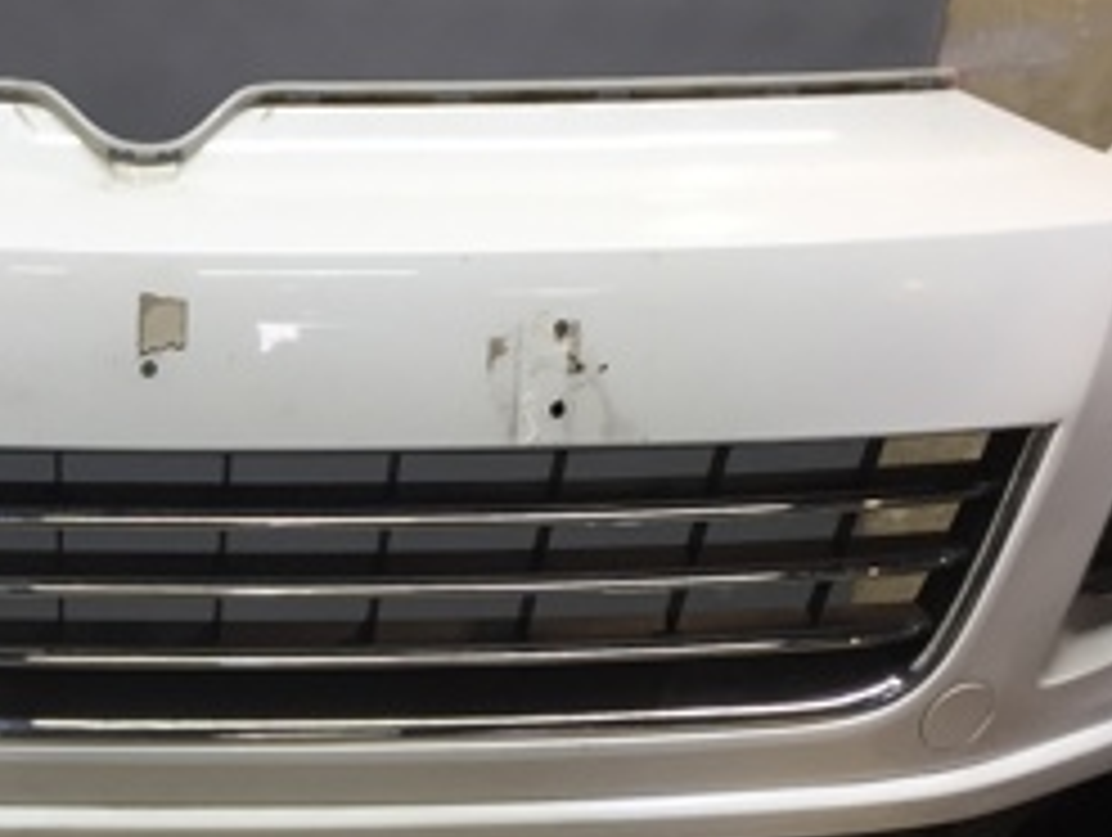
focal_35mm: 75
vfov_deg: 19.0
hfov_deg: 25.2
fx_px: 2413
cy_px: 882
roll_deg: -1.7
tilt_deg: -22.5
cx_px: 131
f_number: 2.2
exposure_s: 1/33
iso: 32
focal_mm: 4.15
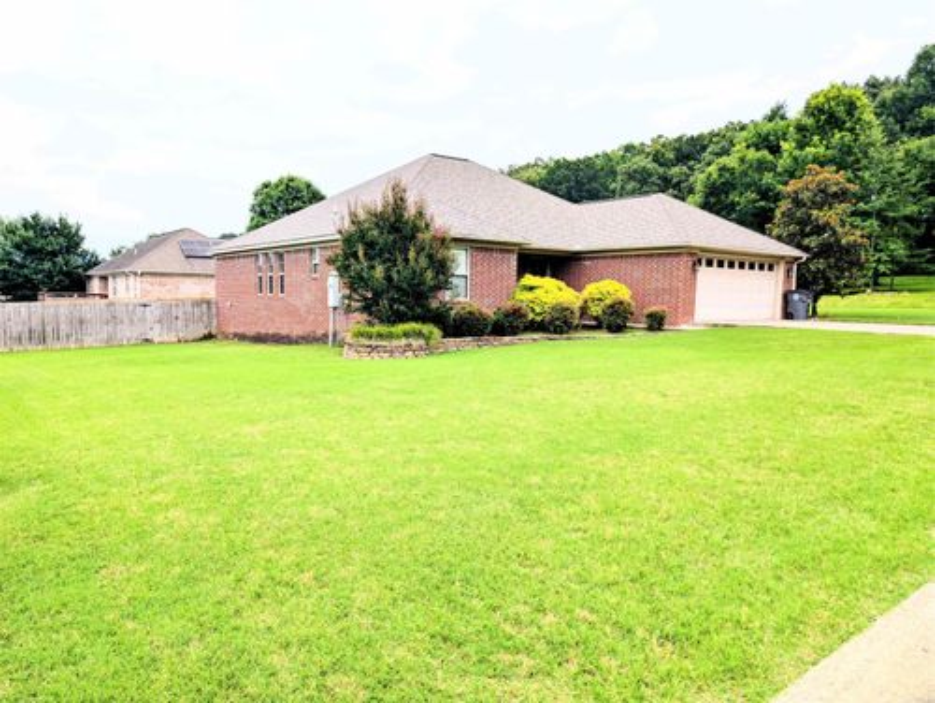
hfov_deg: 71.5
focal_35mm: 24
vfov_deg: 56.9
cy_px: 352
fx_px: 649
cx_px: 468
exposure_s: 1/347
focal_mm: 6.9
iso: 22
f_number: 1.68
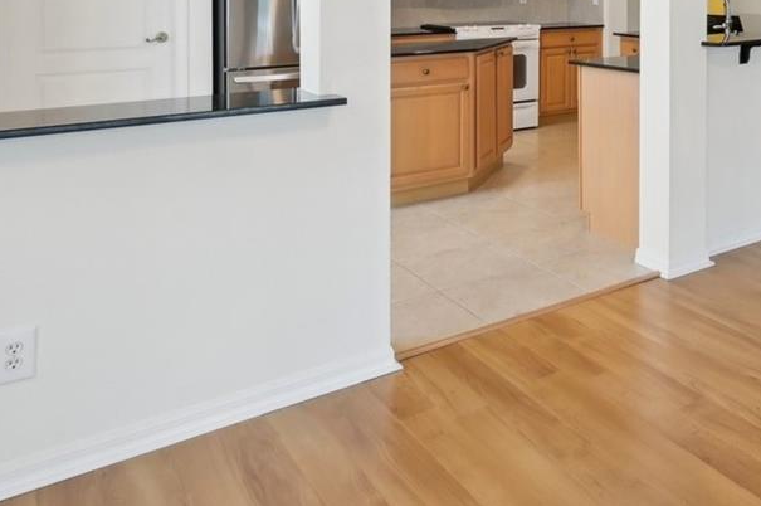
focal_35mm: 37
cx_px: 679
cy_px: -30
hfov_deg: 47.0
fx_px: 781
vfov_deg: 32.2
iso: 400
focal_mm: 14
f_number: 8
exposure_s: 1/20
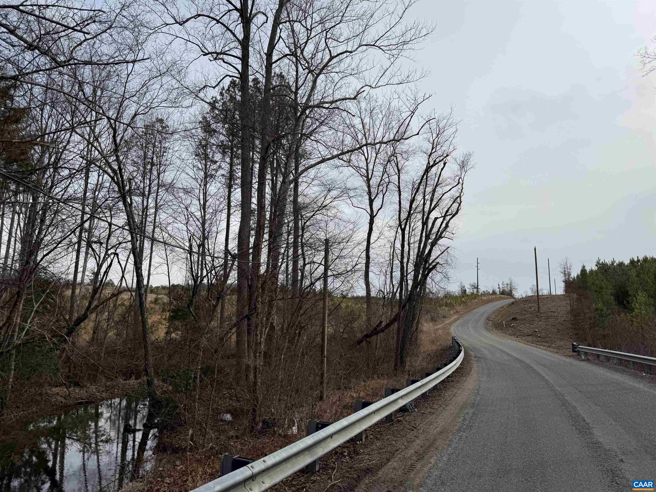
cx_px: 328
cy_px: 246
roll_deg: -1.9
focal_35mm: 24
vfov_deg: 56.8
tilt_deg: +11.2
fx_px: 455
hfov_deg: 71.6
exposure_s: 1/6173
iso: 80
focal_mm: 6.76
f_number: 1.78
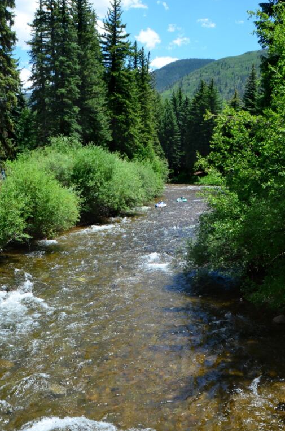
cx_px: 154
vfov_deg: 50.8
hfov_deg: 34.9
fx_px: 453
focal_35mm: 38
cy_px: 215
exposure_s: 1/80
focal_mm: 20
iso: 200
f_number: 16
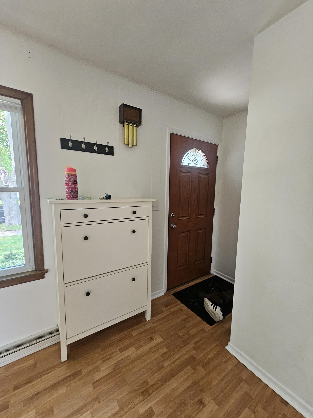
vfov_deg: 106.2
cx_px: 156
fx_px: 157
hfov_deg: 89.9
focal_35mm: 13
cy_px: 209
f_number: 2.2
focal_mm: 2.2
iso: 320
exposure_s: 1/40
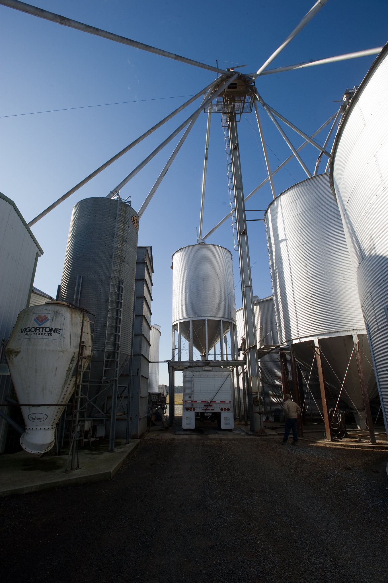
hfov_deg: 70.4
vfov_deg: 93.3
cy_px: 292
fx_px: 275
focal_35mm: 17
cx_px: 194
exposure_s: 1/320
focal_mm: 17
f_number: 9
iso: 200
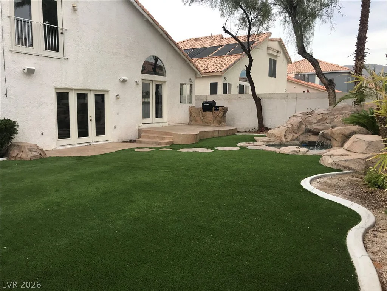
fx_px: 313
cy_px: 146
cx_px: 194
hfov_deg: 63.4
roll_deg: +0.7
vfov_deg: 49.7
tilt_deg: -8.8
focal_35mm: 28
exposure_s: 1/1041
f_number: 1.8
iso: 20
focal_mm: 3.99
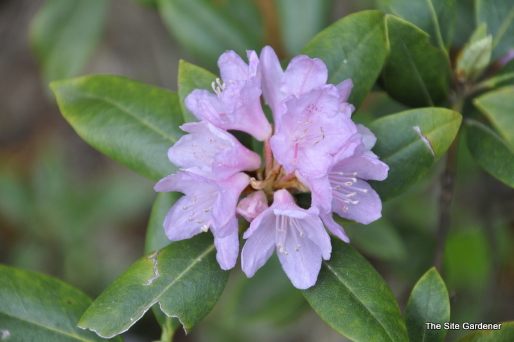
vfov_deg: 8.7
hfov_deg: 13.1
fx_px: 2247
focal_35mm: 158
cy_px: 171
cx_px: 257
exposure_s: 1/60
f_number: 5.6
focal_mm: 105
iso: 400
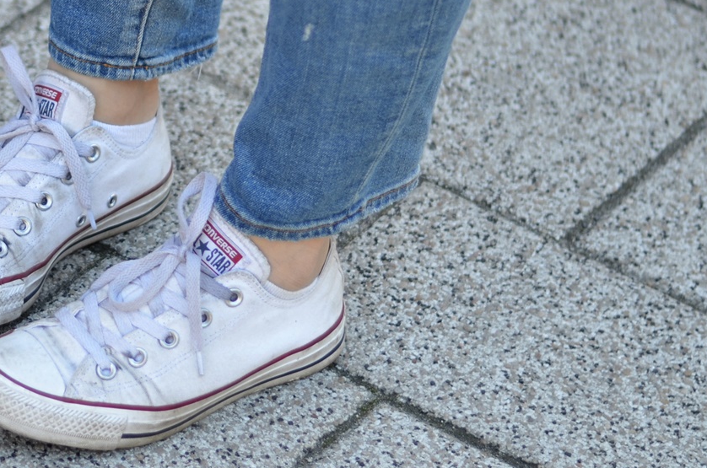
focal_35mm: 179
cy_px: 117
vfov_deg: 7.6
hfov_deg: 11.4
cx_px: -21
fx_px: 3508
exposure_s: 1/400
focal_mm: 50
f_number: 1.8
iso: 100
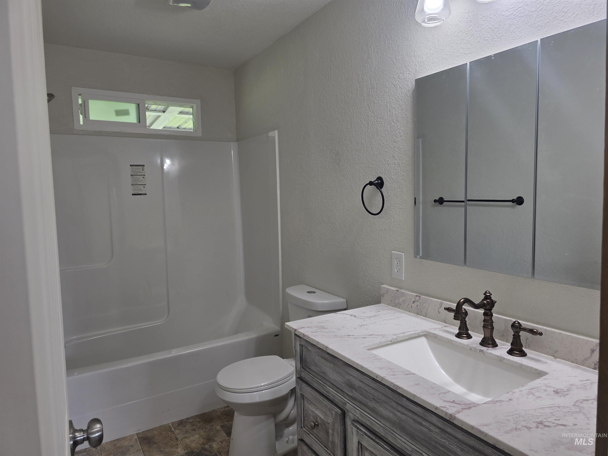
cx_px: 304
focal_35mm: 23
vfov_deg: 58.9
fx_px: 404
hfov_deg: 73.9
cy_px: 228
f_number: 1.7
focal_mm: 6.3
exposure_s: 1/120
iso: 64
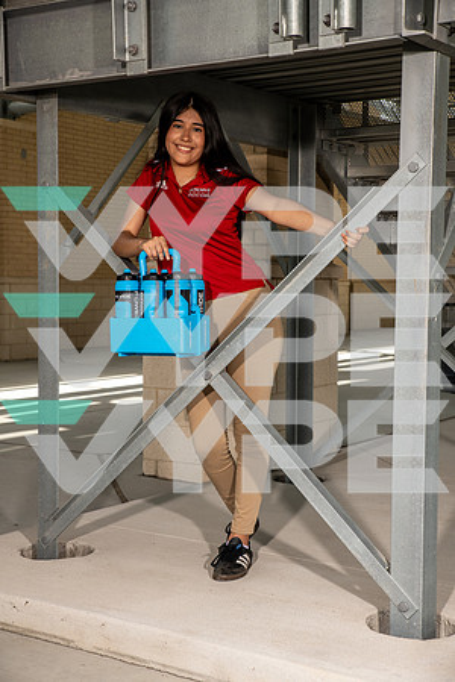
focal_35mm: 56
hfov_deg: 24.2
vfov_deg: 35.6
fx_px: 1062
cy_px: 341
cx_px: 228
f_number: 7.1
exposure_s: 1/320
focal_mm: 56
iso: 200
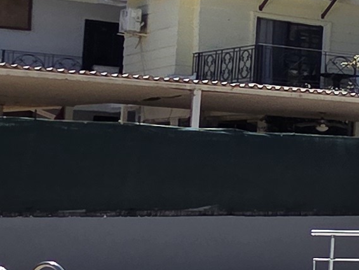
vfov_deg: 16.1
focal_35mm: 92
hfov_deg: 12.5
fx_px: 954
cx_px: 995
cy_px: 131
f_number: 2.2
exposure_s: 1/3273
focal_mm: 2.2
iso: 50
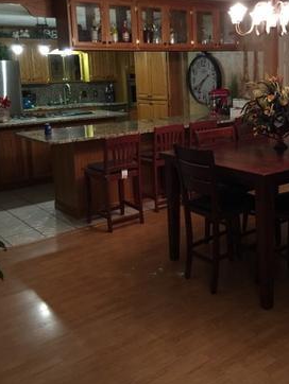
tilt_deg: -9.3
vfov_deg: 44.5
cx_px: 204
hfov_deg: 33.9
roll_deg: +1.3
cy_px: 149
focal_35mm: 42
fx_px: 467
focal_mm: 4.15
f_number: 2.2
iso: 125
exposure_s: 1/10
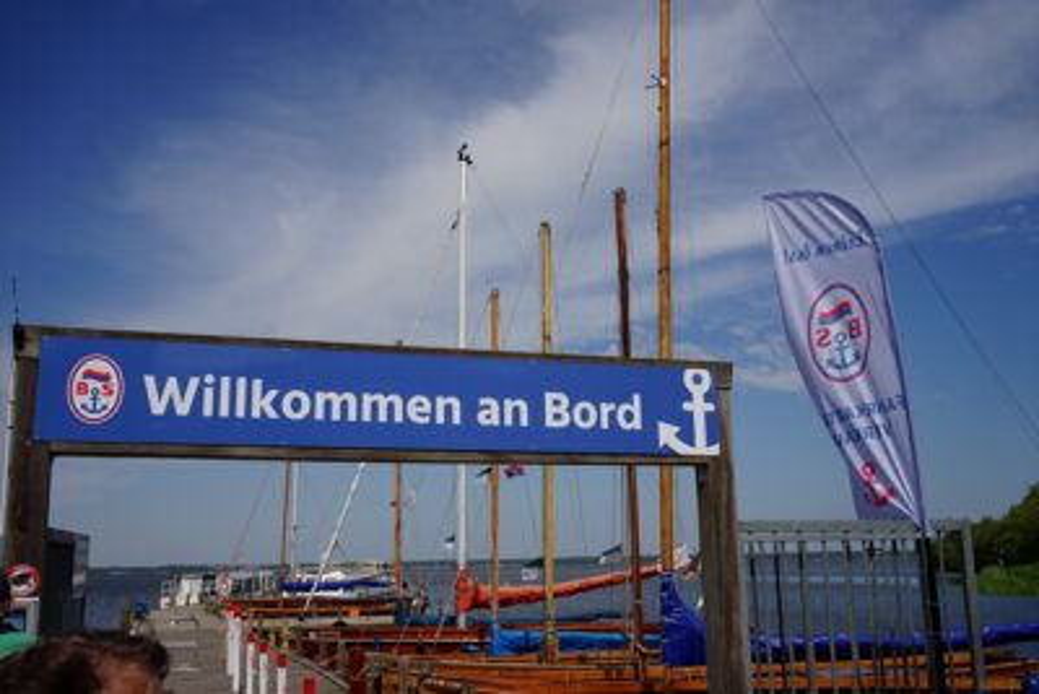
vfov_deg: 37.9
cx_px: 520
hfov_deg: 54.4
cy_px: 347
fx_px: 1010
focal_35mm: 35
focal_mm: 35
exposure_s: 1/800
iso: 100
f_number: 7.1
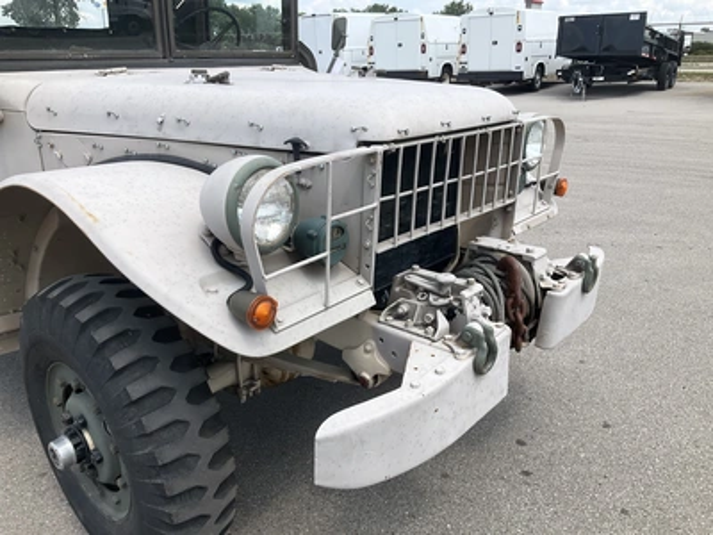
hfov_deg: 61.7
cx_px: 356
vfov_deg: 48.2
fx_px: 597
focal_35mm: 29
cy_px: 268
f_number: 1.8
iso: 25
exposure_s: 1/1121
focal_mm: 3
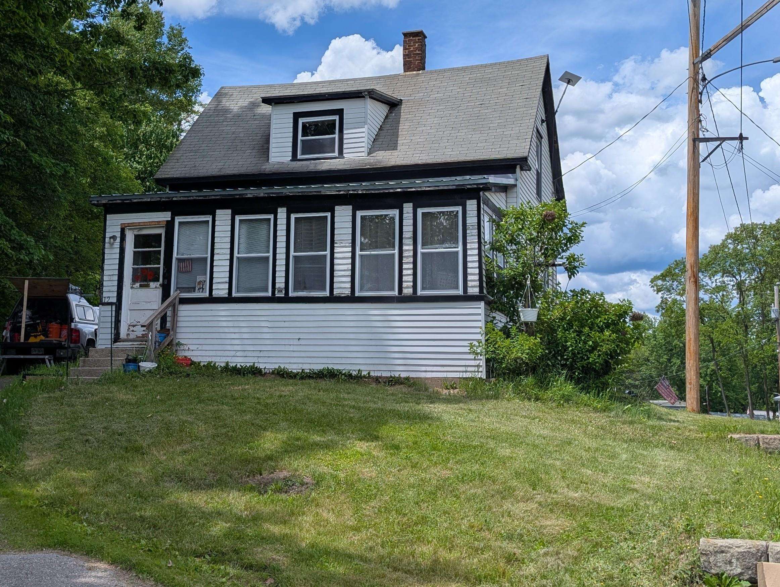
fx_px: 542
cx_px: 390
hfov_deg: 71.5
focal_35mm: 24
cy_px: 294
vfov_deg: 56.9
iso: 21
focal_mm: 6.9
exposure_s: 1/1672
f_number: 1.68
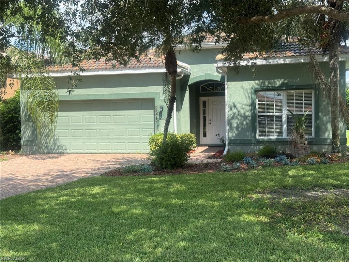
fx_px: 484
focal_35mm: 48
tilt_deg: -2.0
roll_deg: +0.7
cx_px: 174
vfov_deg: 30.3
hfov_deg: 39.7
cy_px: 131
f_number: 1.78
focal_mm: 6.76
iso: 64
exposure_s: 1/2513
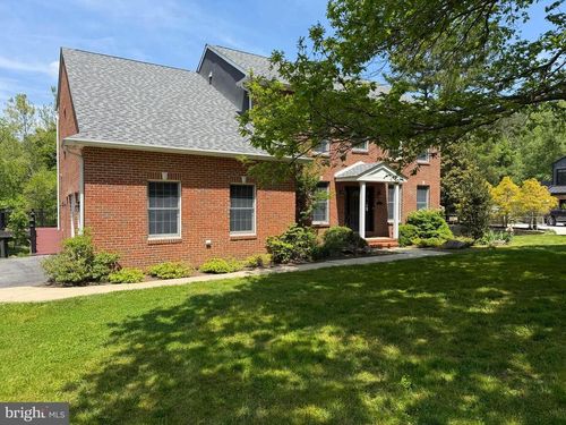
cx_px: 283
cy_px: 212
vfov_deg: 56.8
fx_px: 392
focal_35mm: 24
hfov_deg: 71.6
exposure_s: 1/2299
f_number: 1.78
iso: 80
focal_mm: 6.76
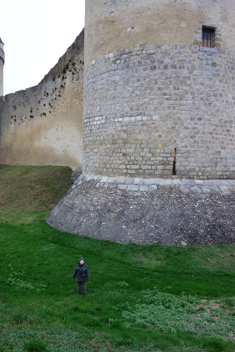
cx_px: 118
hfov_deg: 46.4
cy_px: 176
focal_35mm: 28
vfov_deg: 65.5
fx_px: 274
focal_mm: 10.4
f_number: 1.8
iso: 125
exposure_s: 1/100
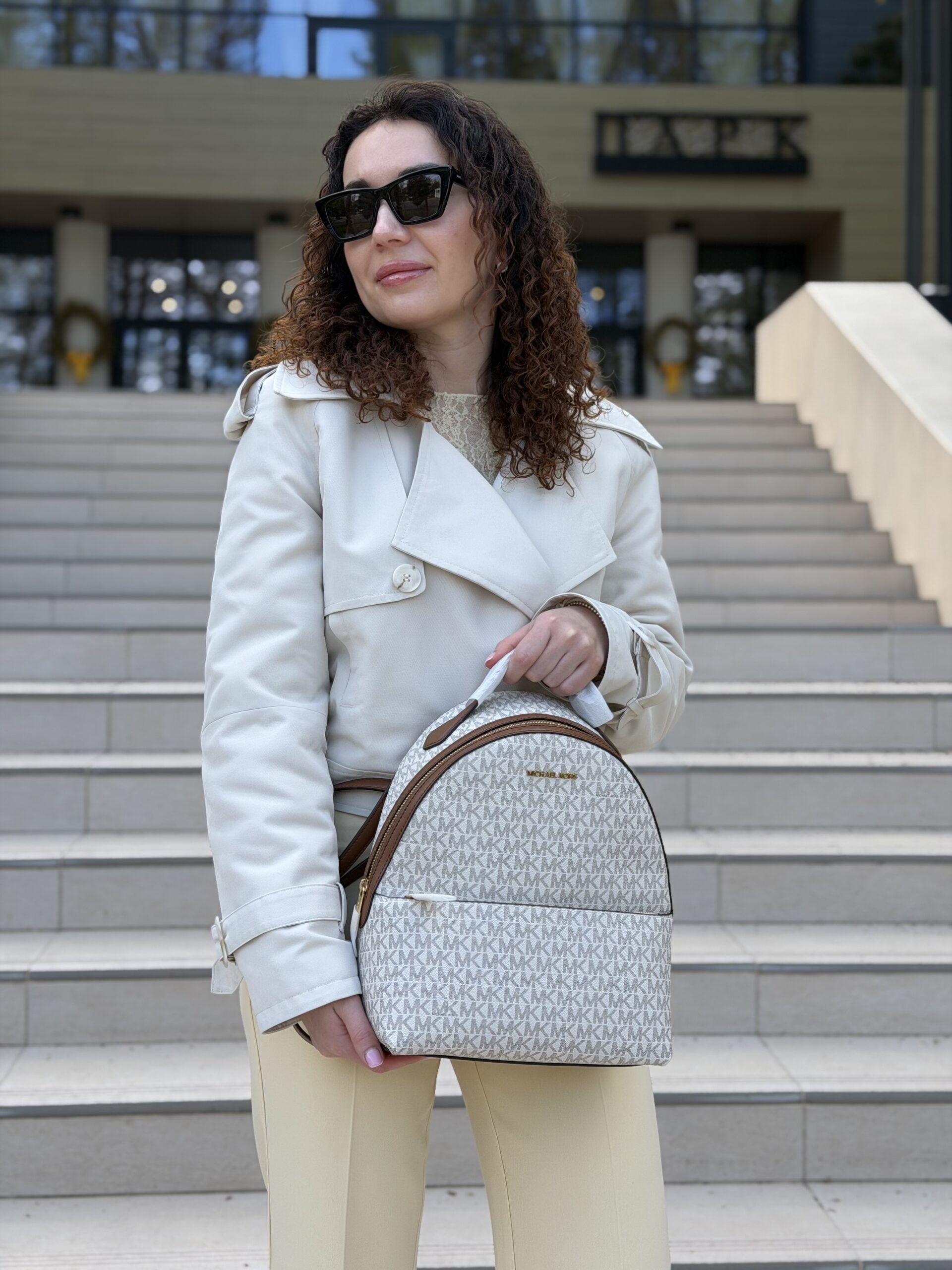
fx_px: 1760
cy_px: 635
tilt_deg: +1.0
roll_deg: -0.2
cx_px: 476
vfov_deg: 39.7
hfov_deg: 30.3
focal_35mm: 48
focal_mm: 6.76
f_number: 1.78
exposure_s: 1/1513
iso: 80
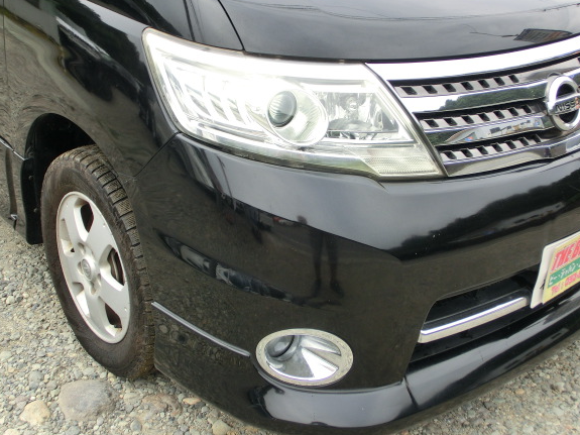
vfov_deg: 29.7
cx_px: 285
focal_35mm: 49
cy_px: 219
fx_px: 821
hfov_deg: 38.9
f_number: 4.2
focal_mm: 7.87
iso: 100
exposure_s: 1/60
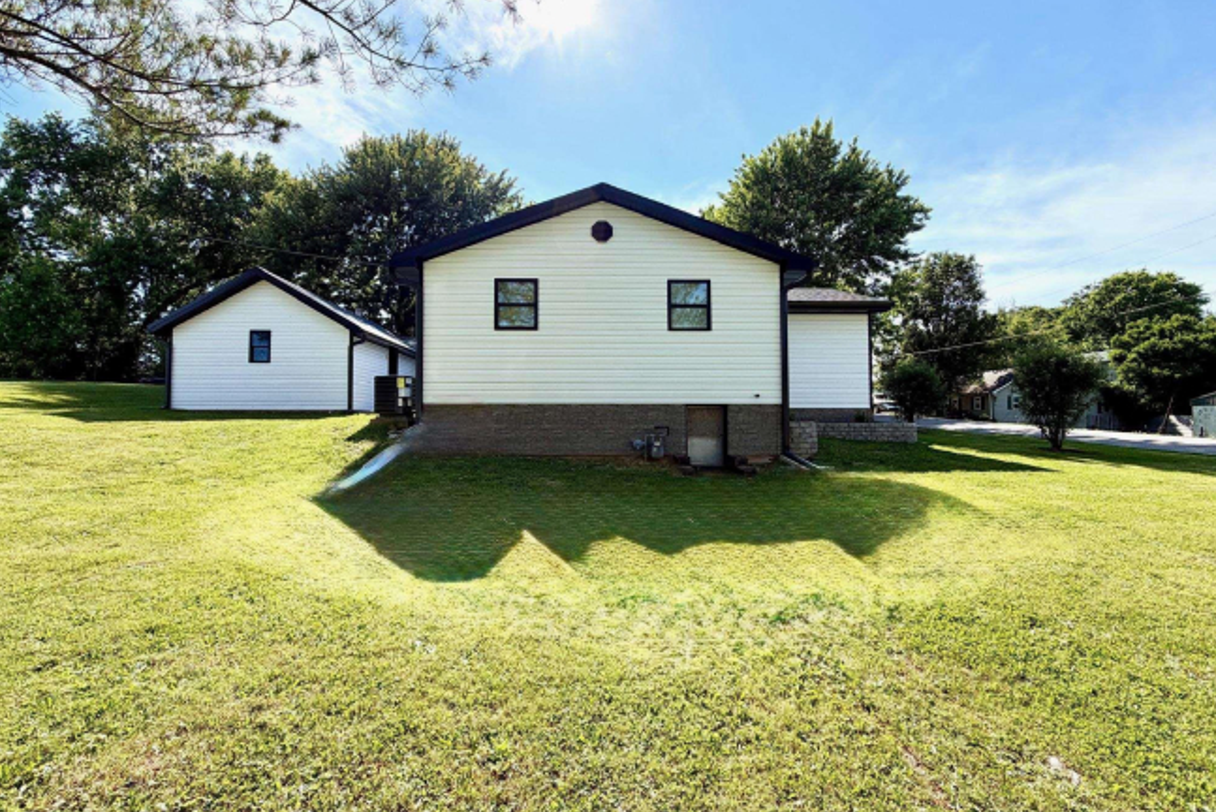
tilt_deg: +1.9
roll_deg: +0.8
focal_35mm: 15
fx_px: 507
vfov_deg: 77.4
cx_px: 595
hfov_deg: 100.4
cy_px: 406
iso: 32
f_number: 2.2
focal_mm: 2.22
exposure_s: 1/770
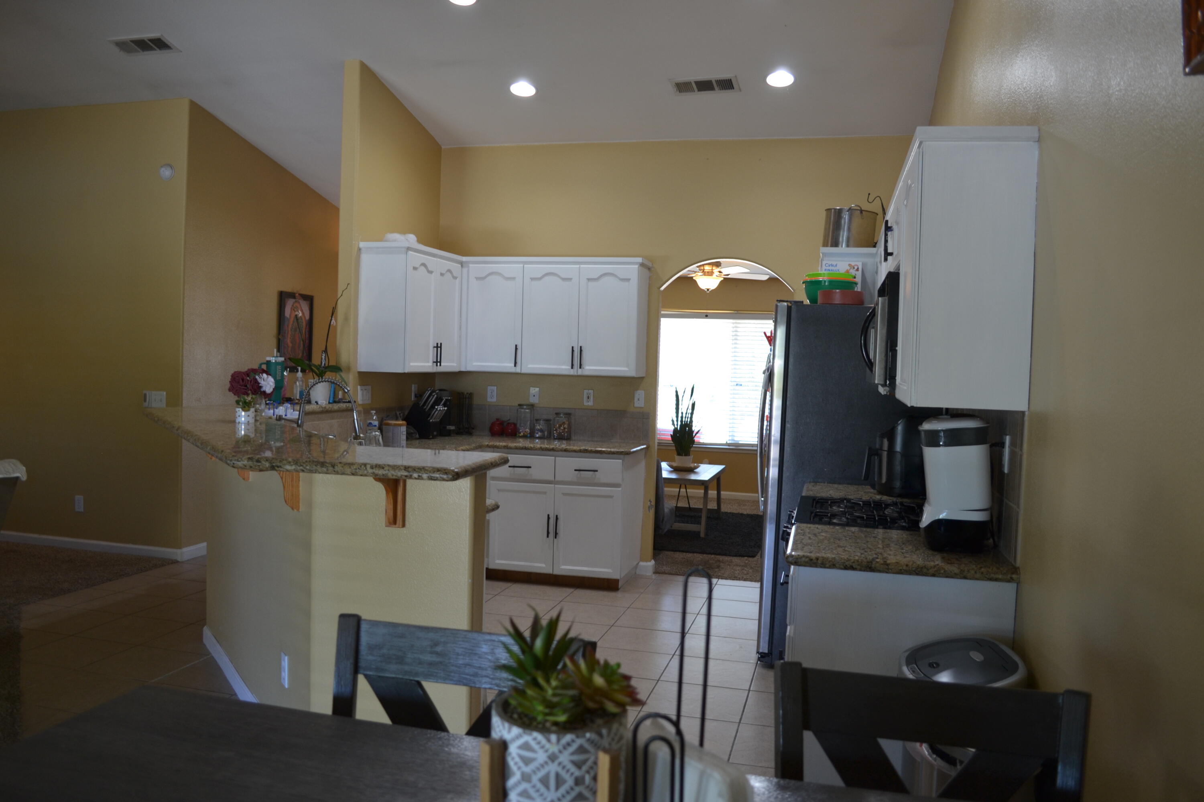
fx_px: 903
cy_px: 401
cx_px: 602
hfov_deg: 67.4
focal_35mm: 27
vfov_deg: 47.9
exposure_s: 1/30
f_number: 3.5
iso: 220
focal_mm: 18
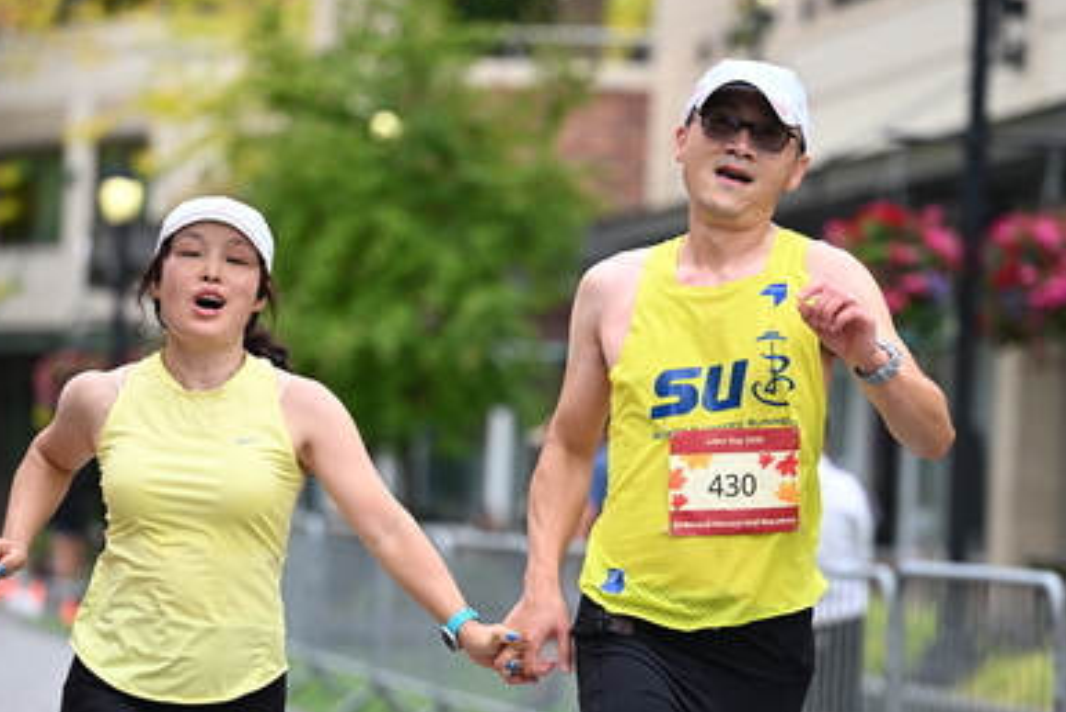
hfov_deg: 12.0
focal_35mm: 171
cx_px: 566
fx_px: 5067
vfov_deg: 8.0
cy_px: 424
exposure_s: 1/2000
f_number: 2.8
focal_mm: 120
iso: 640
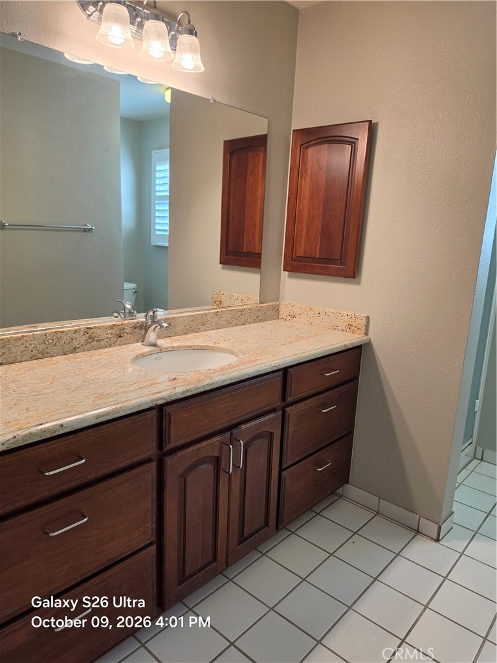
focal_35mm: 23
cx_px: 248
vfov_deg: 73.9
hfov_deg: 58.9
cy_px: 332
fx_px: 440
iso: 64
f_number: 1.4
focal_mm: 6.5
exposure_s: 1/120
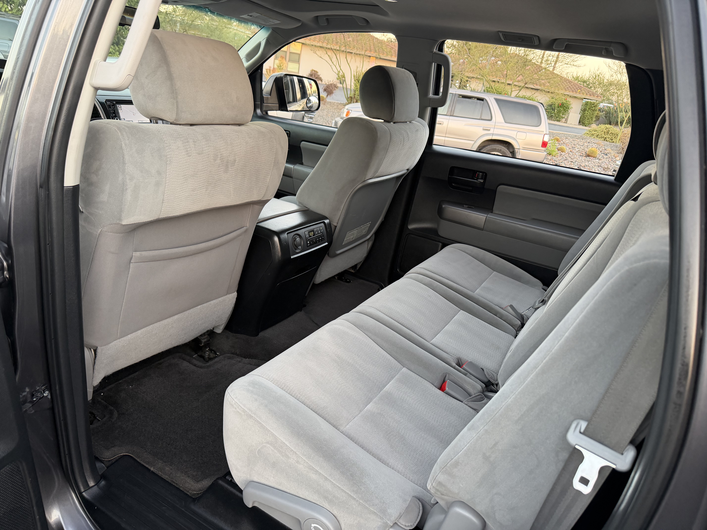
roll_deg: -9.5
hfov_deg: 71.6
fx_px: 490
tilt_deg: -18.9
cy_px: 265
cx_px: 354
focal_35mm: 24
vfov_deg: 56.8
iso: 200
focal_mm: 6.76
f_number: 1.78
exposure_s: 1/70
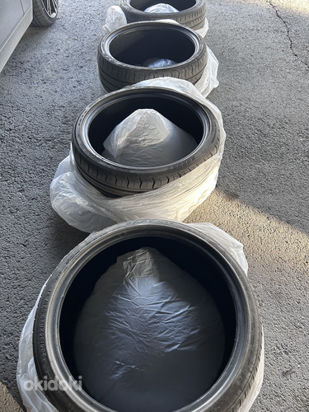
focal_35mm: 26
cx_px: 154
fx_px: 309
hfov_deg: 53.1
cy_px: 206
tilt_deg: -52.7
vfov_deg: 67.3
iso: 125
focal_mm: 5.7
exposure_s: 1/121
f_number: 1.5
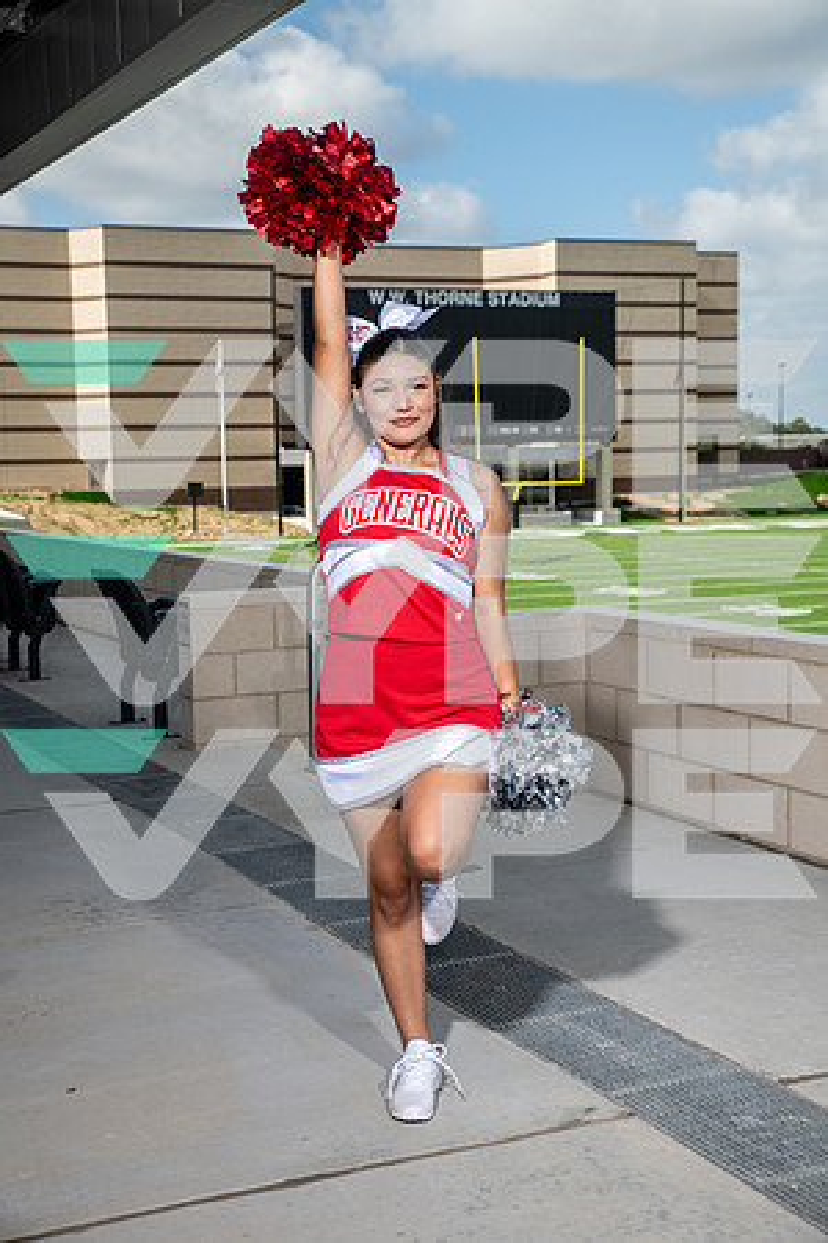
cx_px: 414
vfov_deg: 39.6
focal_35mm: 50
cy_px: 622
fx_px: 1725
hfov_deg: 27.0
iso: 100
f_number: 7.1
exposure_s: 1/320
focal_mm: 50
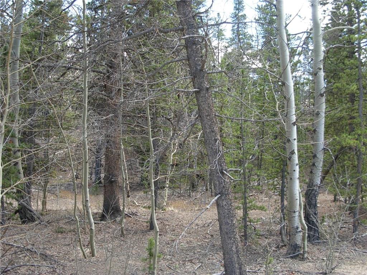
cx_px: 184
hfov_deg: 49.0
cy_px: 138
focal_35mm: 38
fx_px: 403
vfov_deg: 37.7
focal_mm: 6.3
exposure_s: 1/104
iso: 79
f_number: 2.9
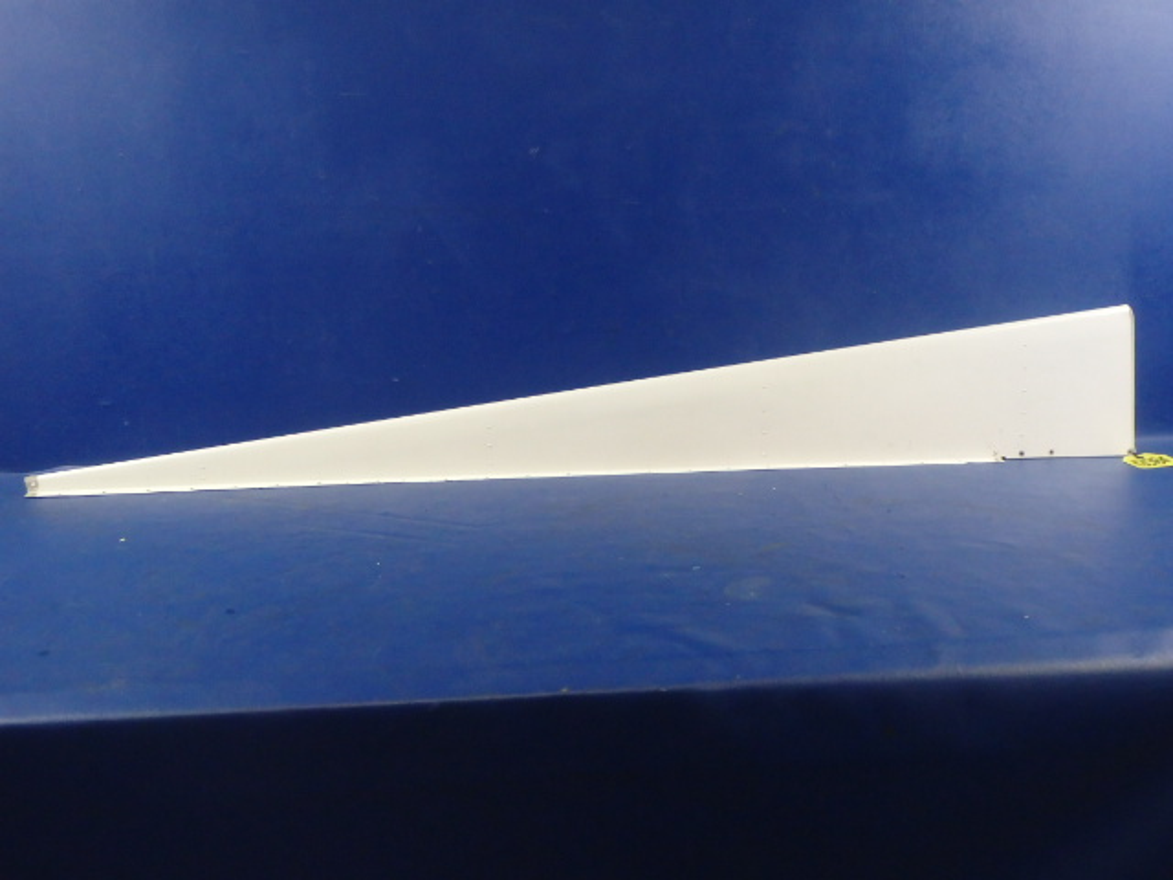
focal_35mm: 32
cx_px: 586
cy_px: 440
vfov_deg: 44.2
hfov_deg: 56.8
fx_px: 1084
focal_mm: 5.7
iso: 640
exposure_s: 1/30
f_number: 4.2
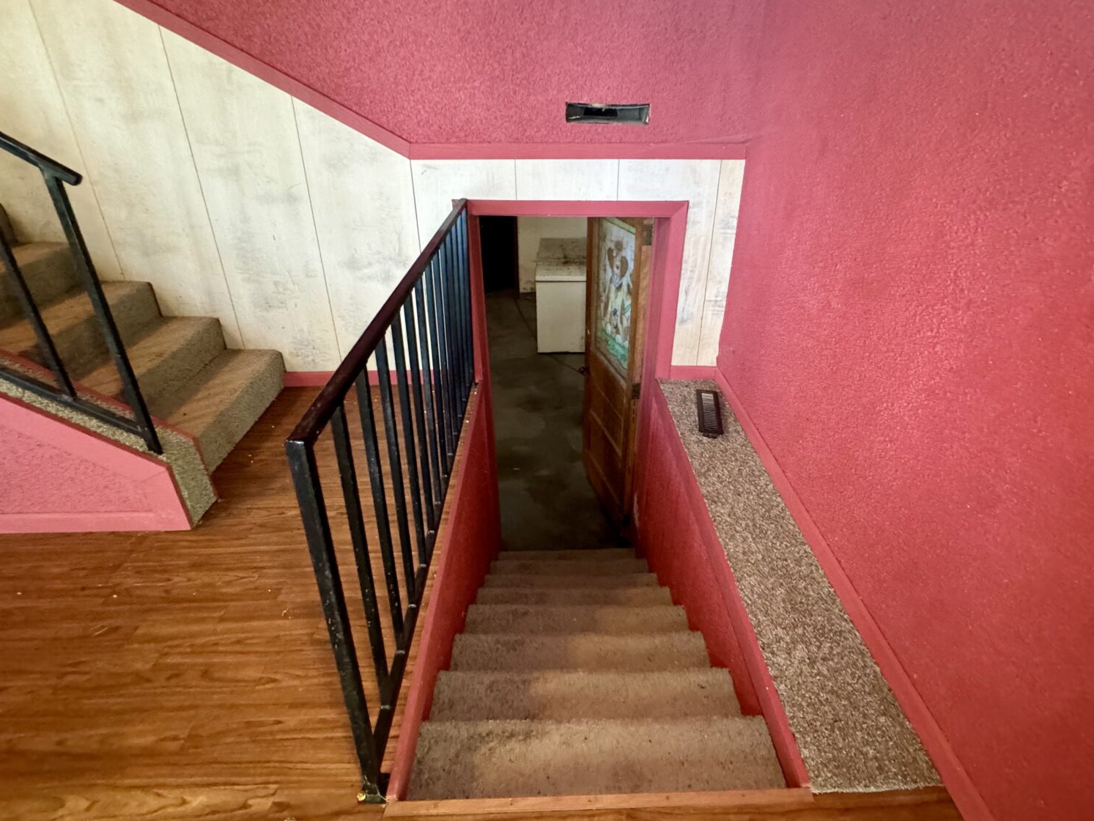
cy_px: 366
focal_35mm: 18
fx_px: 569
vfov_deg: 71.4
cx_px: 582
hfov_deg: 87.6
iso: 1000
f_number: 2.2
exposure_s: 1/60
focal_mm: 2.22
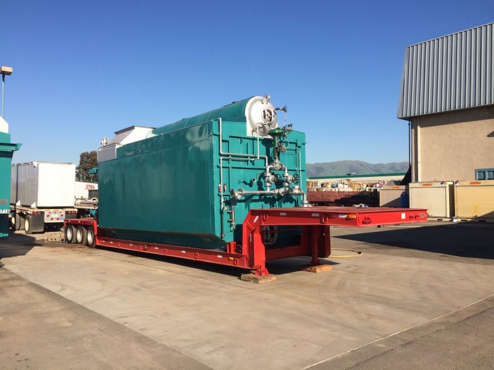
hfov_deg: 61.7
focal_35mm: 29
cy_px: 185
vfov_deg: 48.2
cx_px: 247
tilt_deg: +2.2
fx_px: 414
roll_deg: -0.2
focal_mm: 4.15
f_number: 2.2
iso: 32
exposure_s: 1/1709
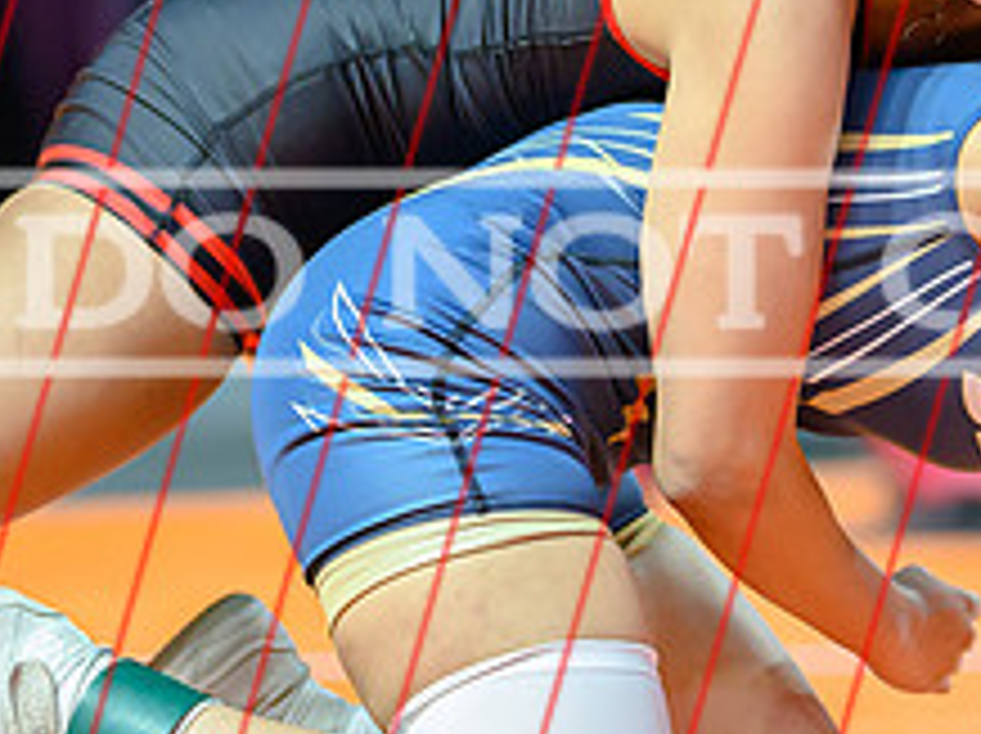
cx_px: 952
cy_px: 400
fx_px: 14466
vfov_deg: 2.9
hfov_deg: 3.9
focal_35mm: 511
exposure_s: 1/640
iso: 3200
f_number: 2
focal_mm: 135
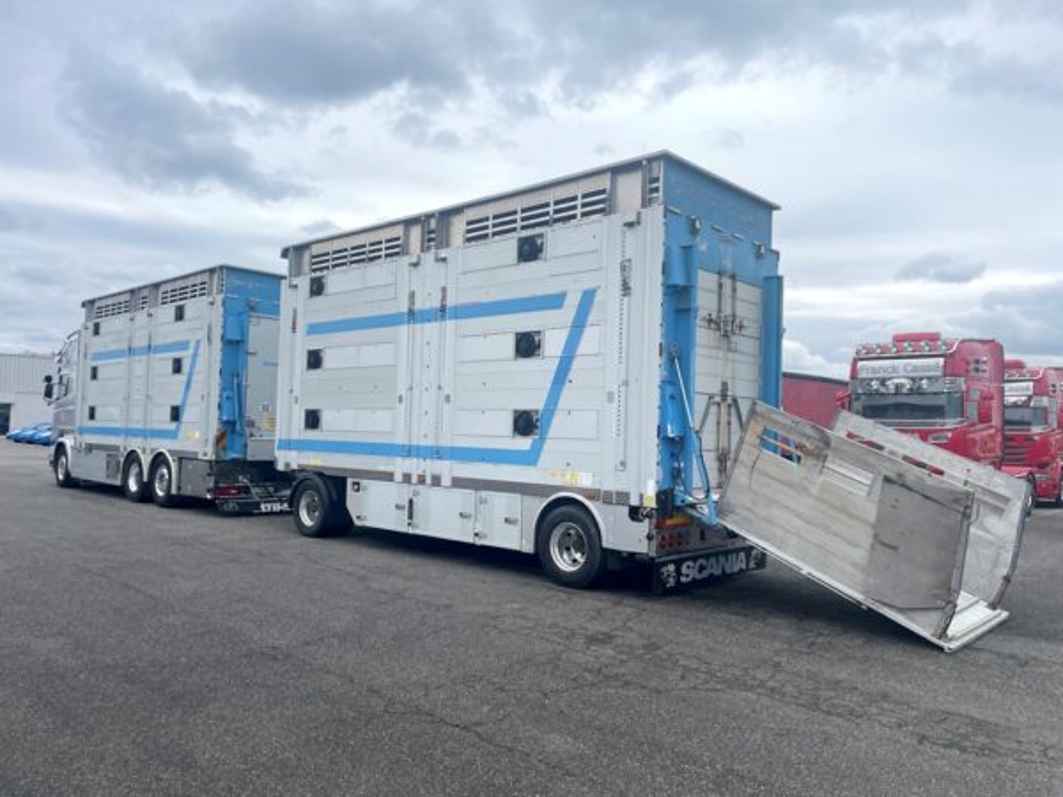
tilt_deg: +4.6
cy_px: 398
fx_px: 798
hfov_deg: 67.3
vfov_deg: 53.1
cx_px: 532
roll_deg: -2.1
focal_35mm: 26
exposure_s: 1/2506
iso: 32
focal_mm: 4.2
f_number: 1.6
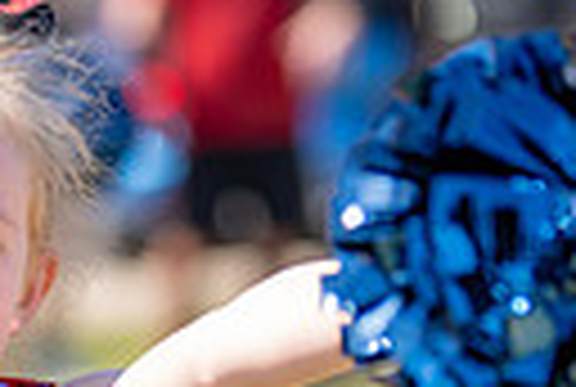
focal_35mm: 260
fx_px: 4170
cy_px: 589
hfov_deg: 7.9
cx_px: 34
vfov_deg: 5.3
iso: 160
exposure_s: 1/6400
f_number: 1.2
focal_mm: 50
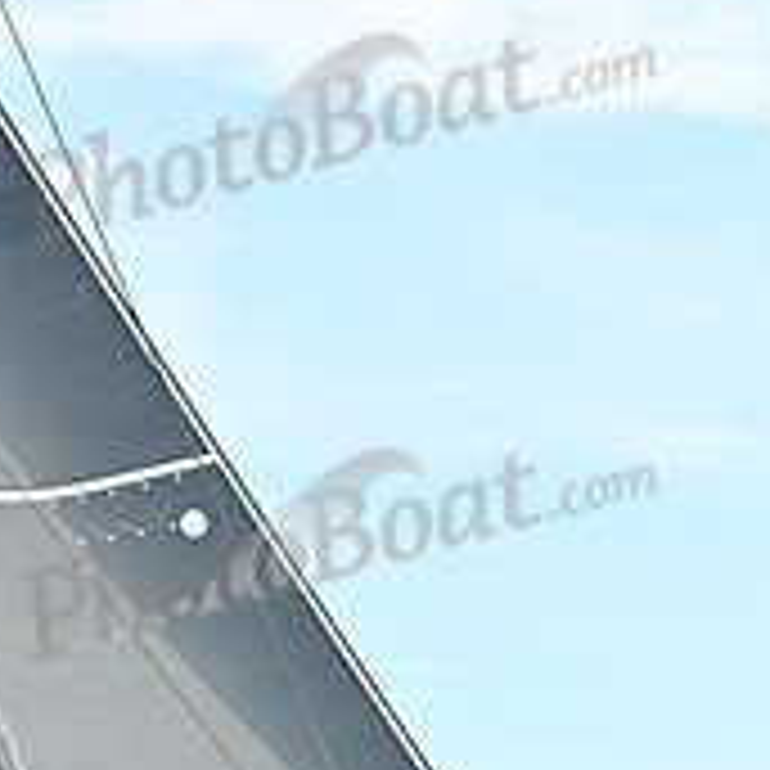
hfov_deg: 8.5
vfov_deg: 8.6
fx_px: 5084
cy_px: 840
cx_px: -207
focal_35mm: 202
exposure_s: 1/1250
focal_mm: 70
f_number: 4.5
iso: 250
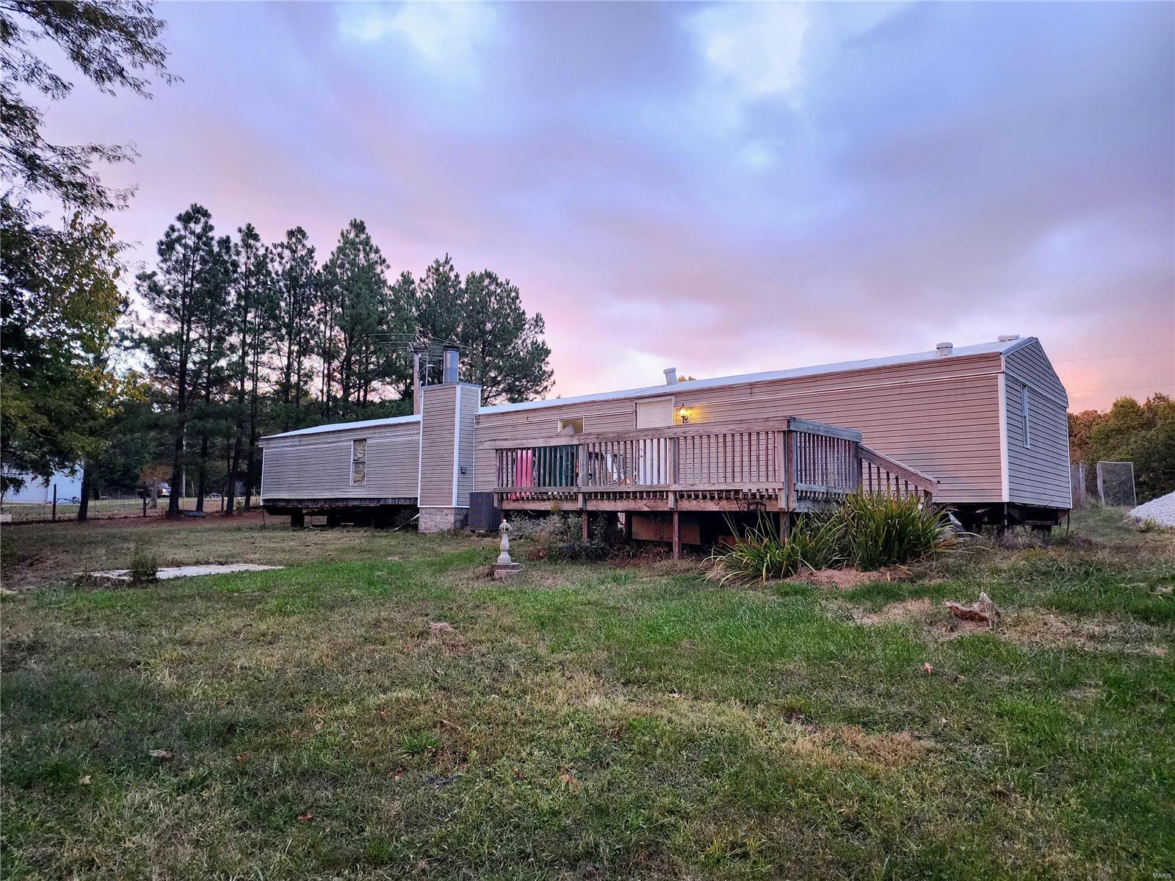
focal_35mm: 23
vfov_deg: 58.9
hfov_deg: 73.9
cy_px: 440
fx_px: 781
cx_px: 588
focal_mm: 6.4
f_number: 1.8
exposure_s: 1/120
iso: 250
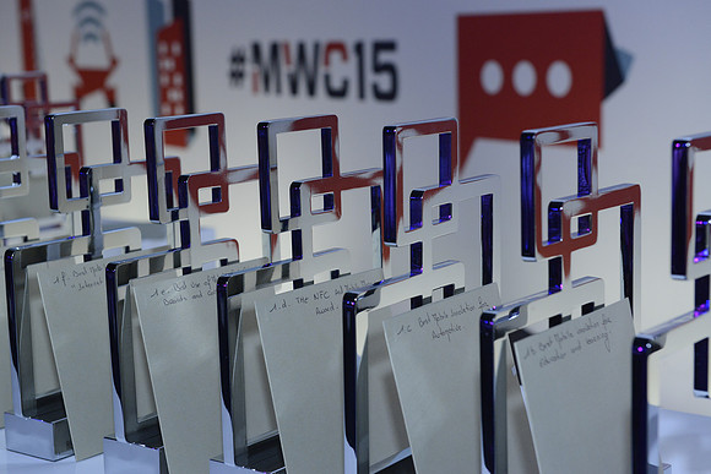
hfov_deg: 30.5
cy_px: 237
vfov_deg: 20.6
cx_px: 356
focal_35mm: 66
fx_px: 1304
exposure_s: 1/125
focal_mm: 66
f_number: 8
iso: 2500
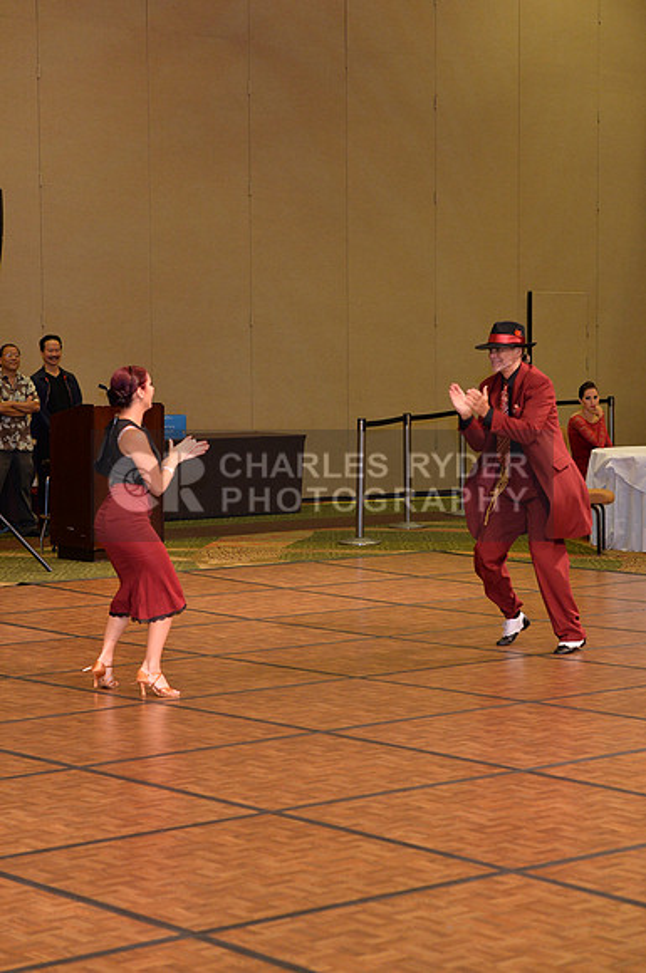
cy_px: 486
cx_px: 323
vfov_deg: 22.2
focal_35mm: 92
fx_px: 2484
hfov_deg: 14.8
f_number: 5.6
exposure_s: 1/200
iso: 2000
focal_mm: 92
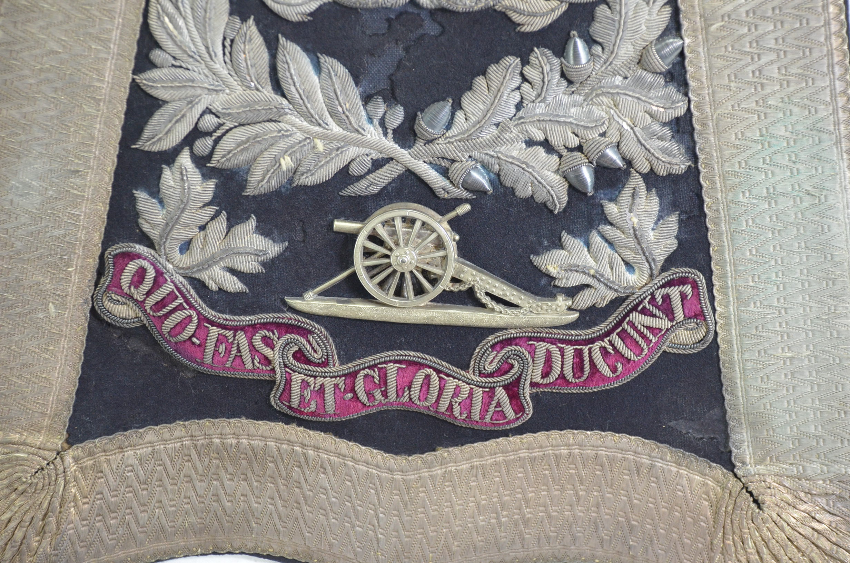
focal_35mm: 99
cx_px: 425
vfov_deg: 13.8
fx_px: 2333
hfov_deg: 20.7
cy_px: 282
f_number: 5.3
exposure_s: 1/125
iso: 1600
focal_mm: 66
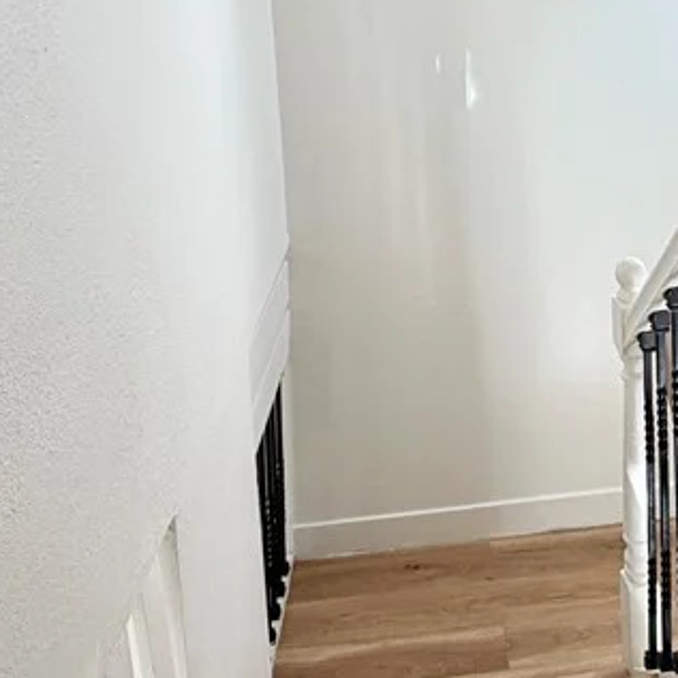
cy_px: 79
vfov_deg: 39.1
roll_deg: +2.2
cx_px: 507
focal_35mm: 40
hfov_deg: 40.7
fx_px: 886
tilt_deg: -6.6
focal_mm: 2.22
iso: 80
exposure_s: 1/121
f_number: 2.2
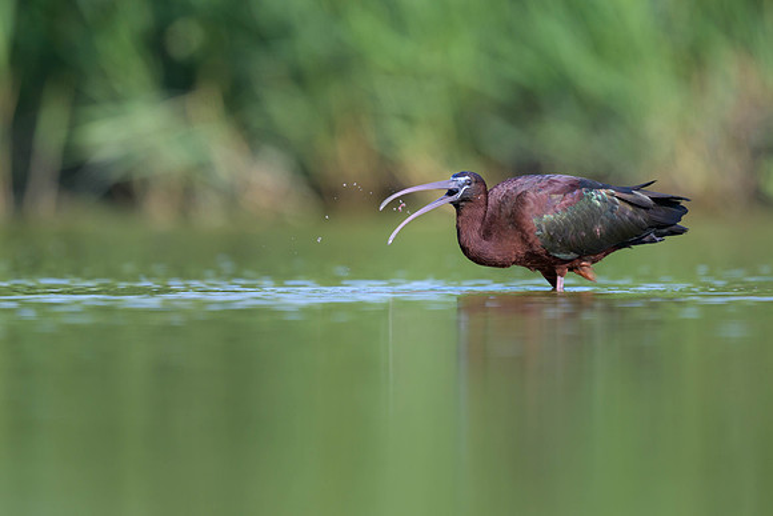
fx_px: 16779
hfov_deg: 2.6
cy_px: 180
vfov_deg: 1.8
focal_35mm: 781
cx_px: 382
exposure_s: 1/1600
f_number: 4
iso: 360
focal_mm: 560
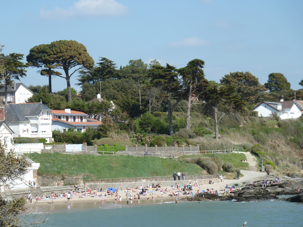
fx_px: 1199
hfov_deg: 14.4
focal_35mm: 137
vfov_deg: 10.8
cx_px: 152
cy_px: 114
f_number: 4.5
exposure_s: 1/500
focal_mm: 22.5
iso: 80
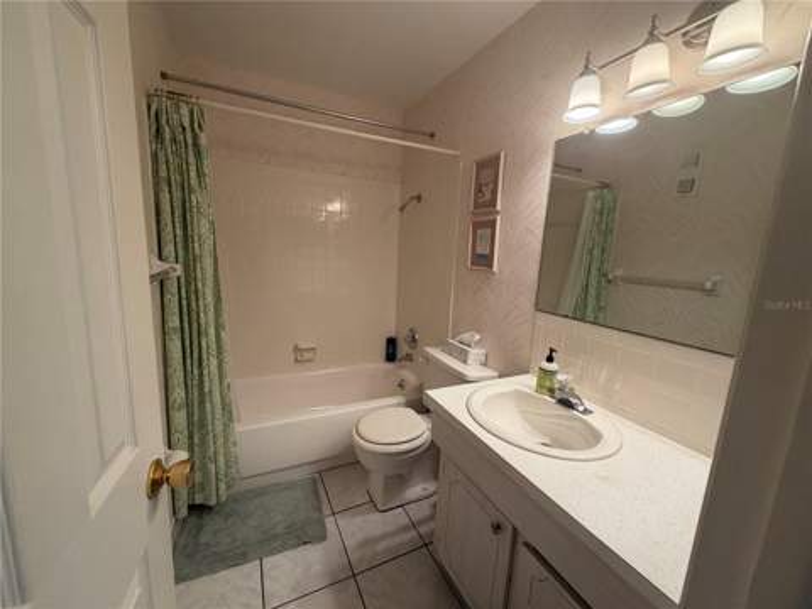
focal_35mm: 14
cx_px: 406
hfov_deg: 102.1
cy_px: 304
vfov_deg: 85.7
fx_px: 328
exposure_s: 1/120
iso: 200
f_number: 2.2
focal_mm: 2.22
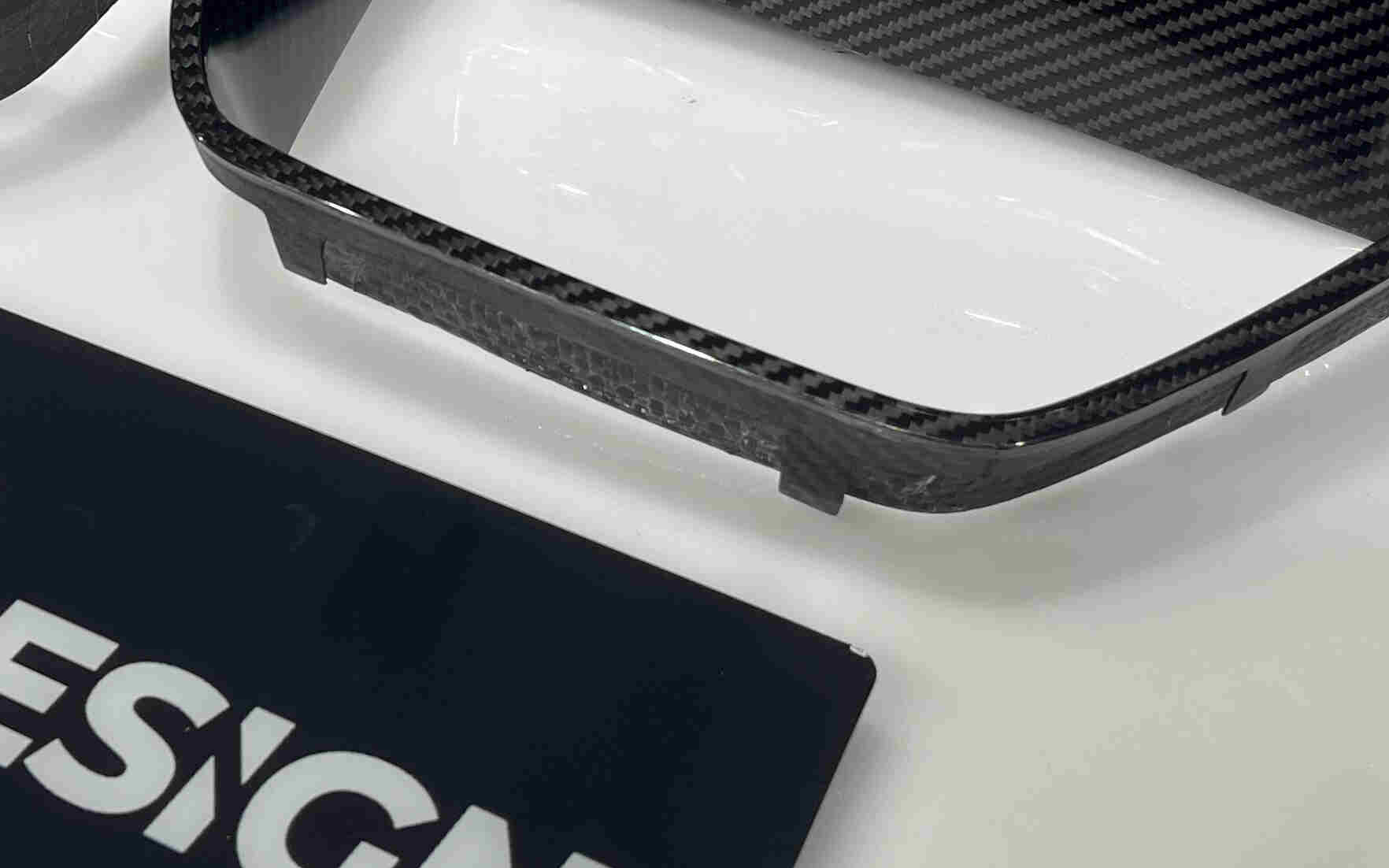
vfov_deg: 20.4
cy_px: 164
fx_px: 2385
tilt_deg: -46.1
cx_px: 365
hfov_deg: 31.9
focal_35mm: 63
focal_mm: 5.1
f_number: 1.6
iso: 50
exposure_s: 1/370
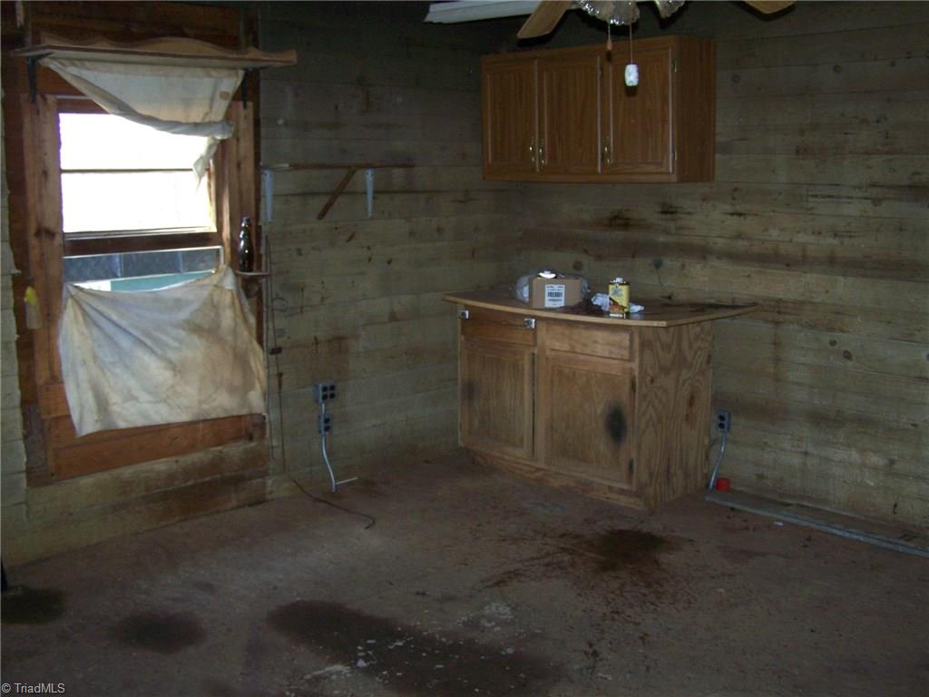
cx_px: 464
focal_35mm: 38
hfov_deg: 49.0
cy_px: 348
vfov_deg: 37.7
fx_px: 1020
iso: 160
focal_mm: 6.3
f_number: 2.8
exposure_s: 1/60
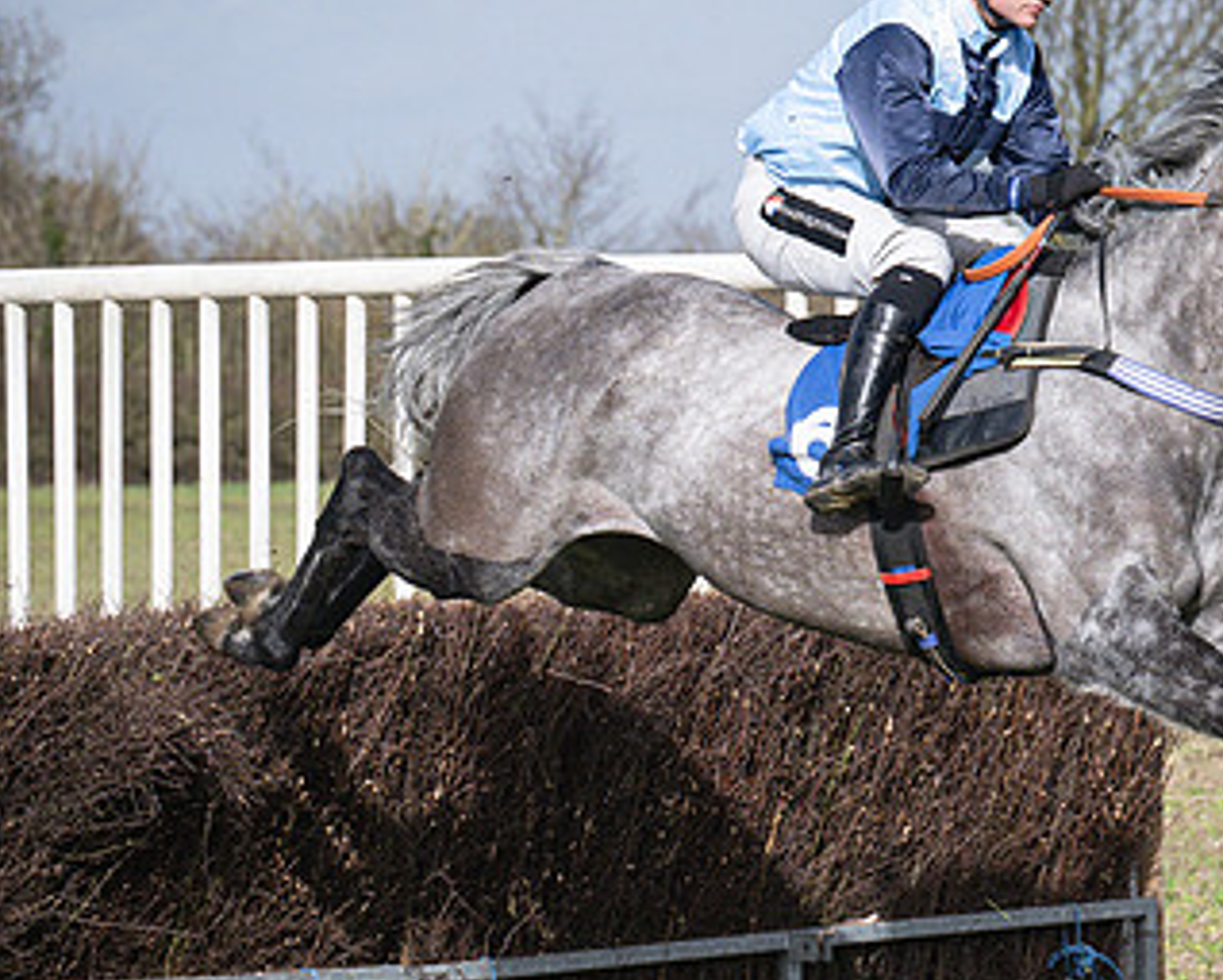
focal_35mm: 294
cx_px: 866
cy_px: 515
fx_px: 10651
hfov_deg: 6.6
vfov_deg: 5.3
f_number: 4
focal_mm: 70
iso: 400
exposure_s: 1/4000
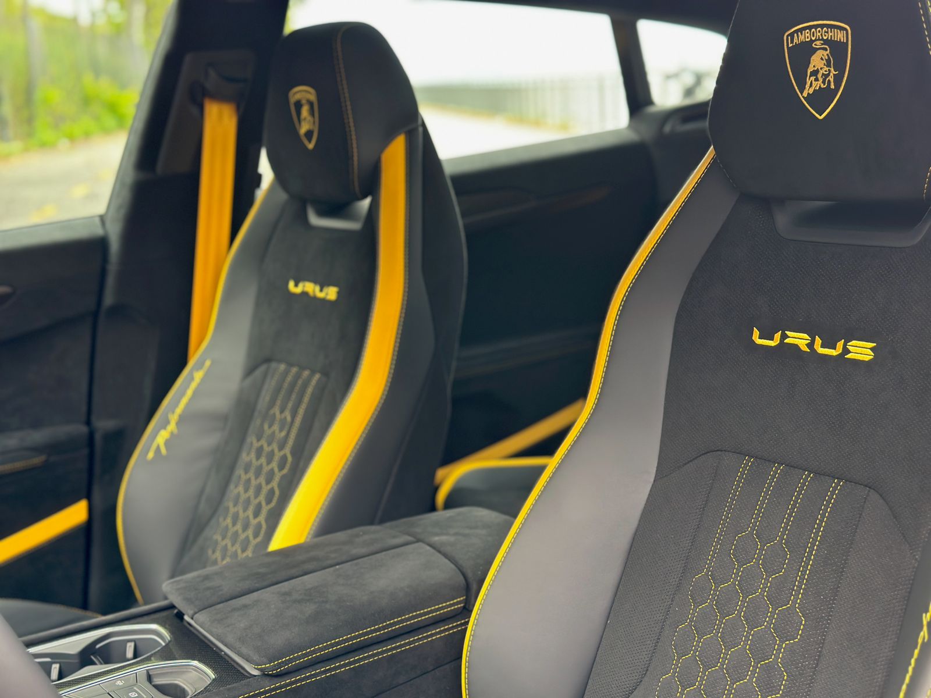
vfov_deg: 30.3
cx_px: 466
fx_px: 1291
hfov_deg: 39.7
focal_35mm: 48
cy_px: 349
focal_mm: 6.86
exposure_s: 1/102
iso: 125
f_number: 1.78
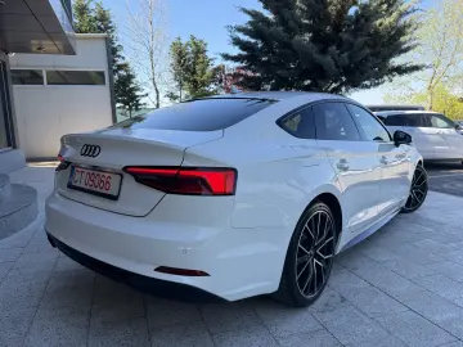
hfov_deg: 71.6
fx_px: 321
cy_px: 174
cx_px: 232
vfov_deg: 56.8
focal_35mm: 24
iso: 80
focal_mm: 6.76
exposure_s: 1/1032
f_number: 1.78
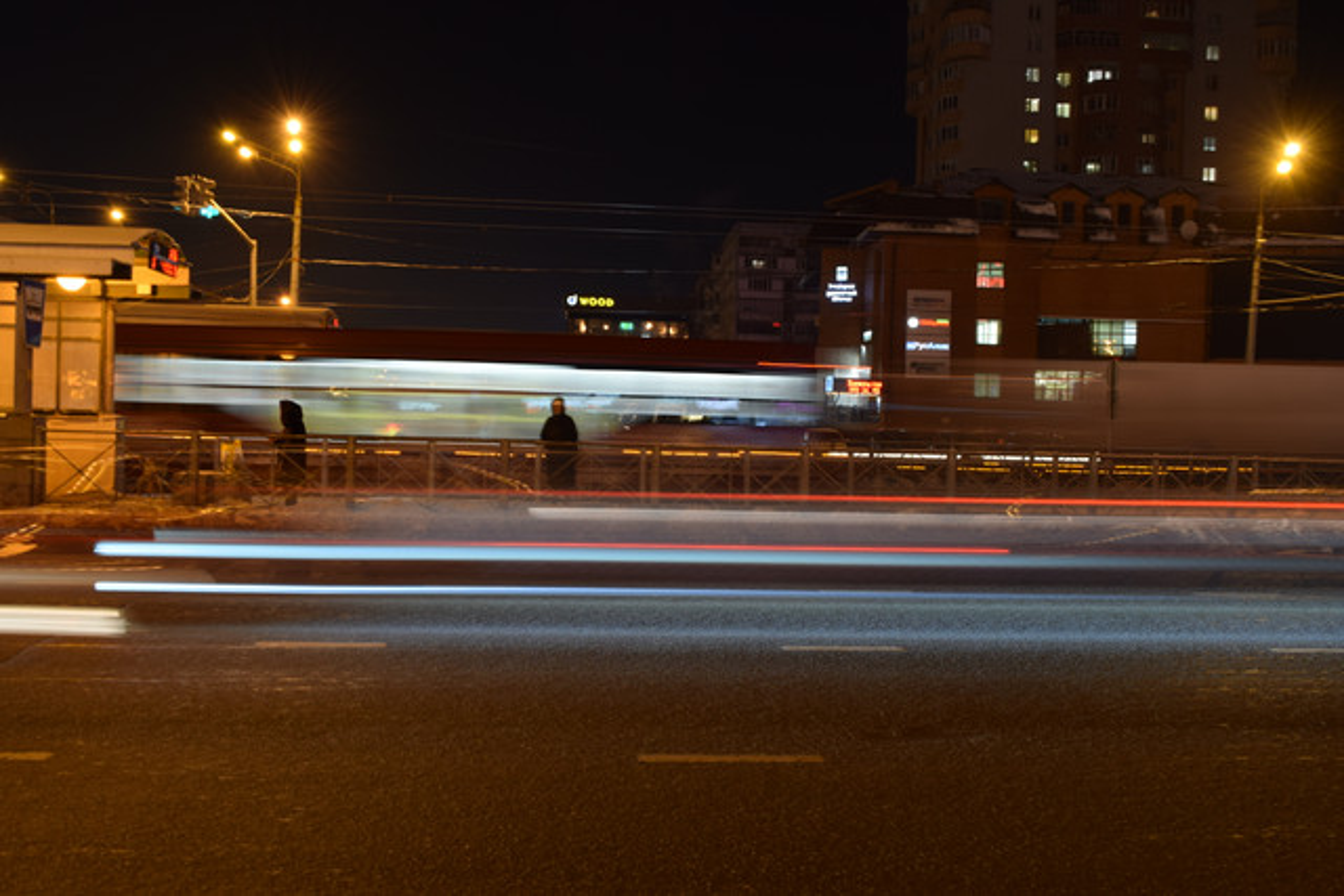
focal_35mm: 33
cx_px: 672
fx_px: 1232
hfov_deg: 57.2
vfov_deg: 40.0
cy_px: 448
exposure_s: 1
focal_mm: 22
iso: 200
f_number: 9
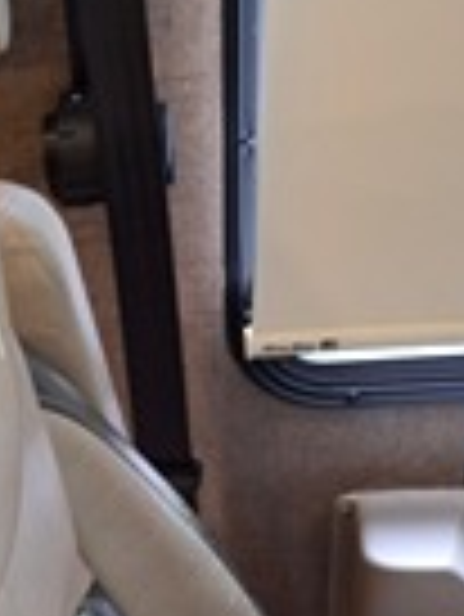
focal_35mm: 73
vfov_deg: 25.6
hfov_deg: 18.9
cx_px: -113
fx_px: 1303
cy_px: 580
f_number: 1.8
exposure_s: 1/30
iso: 320
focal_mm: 4.69
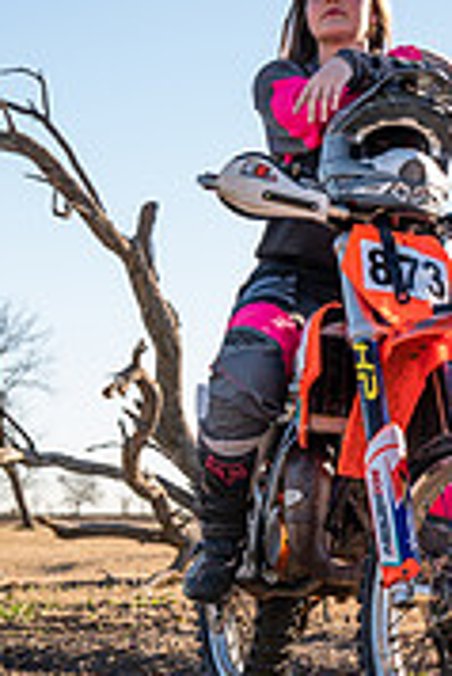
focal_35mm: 111
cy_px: 509
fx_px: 2086
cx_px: 163
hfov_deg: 12.4
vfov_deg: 18.3
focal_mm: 44
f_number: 5
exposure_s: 1/250
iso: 80
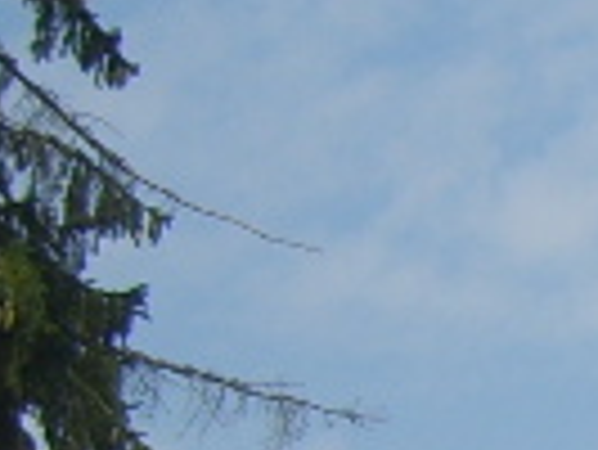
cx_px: 2059
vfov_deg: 5.3
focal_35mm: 270
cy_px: 1246
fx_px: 4669
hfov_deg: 6.4
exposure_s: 1/350
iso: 50
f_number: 7.1
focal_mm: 7.4
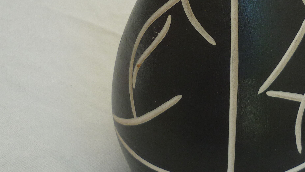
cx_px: 237
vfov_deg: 16.9
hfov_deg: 29.2
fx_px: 574
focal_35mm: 71
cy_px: 34
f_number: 2.8
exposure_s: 1/60
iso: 80
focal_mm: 5.5
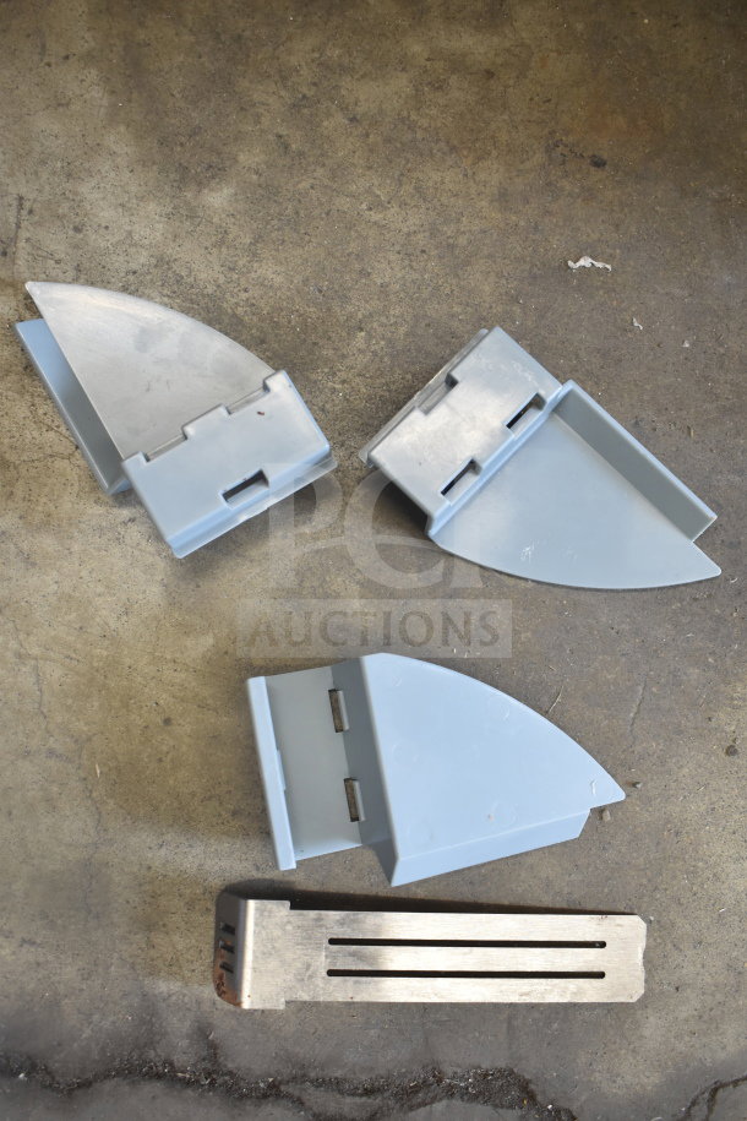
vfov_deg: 57.2
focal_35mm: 33
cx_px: 374
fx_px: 1027
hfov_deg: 40.0
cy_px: 560
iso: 800
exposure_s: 1/40
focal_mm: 22
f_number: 3.8
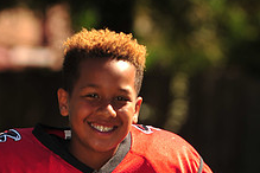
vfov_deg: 2.9
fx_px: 3438
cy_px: 260
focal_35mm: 476
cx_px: 90
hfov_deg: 4.3
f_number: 4.5
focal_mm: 180
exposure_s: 1/500
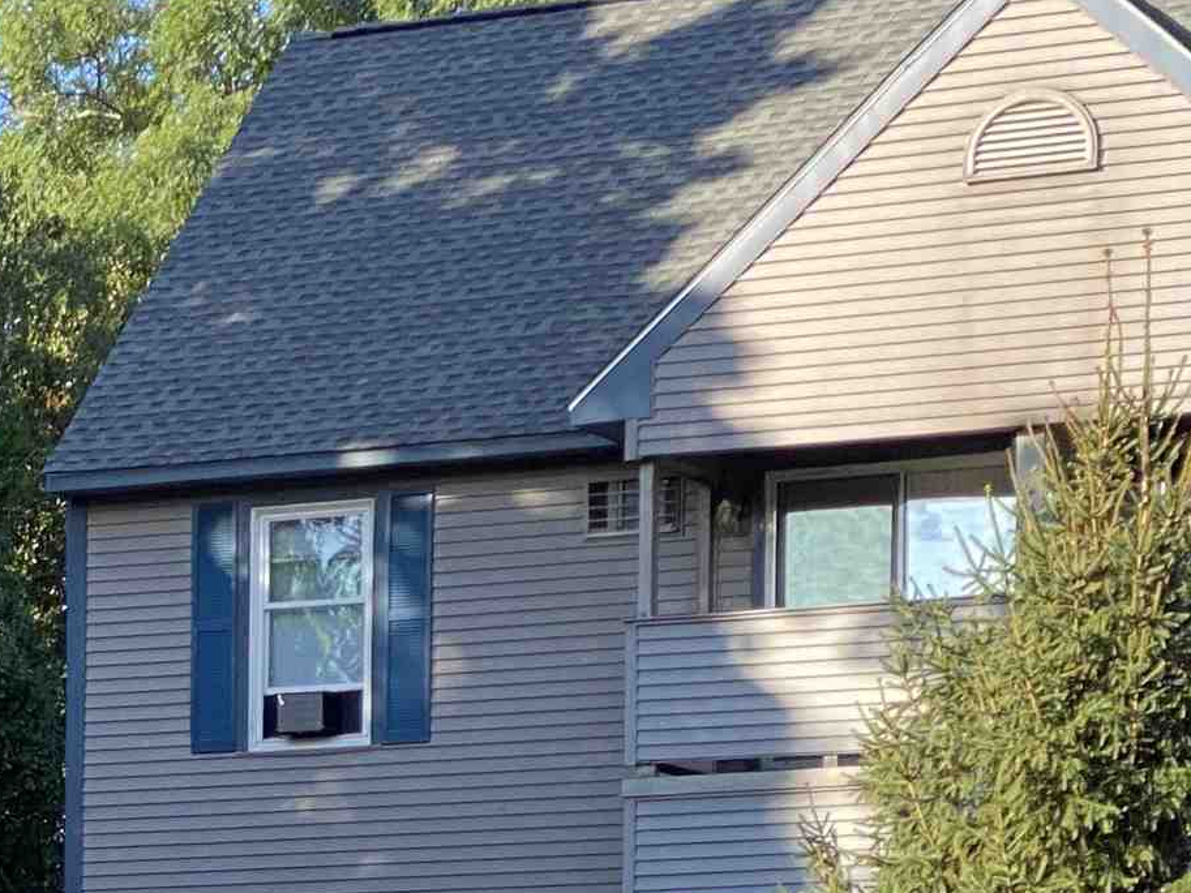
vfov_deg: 8.3
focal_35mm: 175
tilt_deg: -0.2
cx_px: -373
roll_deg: -0.5
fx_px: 6022
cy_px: 1345
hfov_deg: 11.0
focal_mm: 6
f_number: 2
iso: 20
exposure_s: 1/366
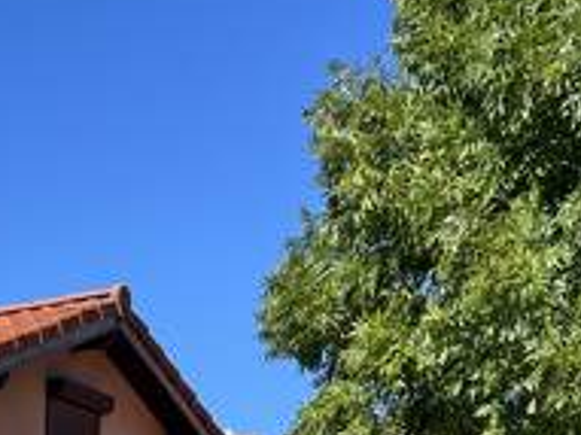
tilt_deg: -0.3
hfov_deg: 16.7
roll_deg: -0.9
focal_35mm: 109
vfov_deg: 12.5
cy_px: 770
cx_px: -234
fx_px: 1828
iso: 50
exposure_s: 1/2268
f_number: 1.6
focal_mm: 5.1
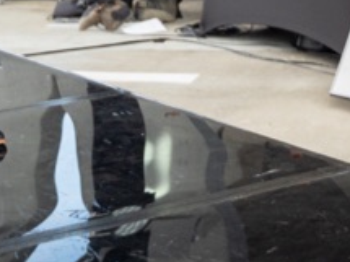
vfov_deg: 10.2
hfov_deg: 14.6
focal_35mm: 134
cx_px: 308
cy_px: -269
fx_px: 1354
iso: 800
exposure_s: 1/250
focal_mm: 30
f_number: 3.2
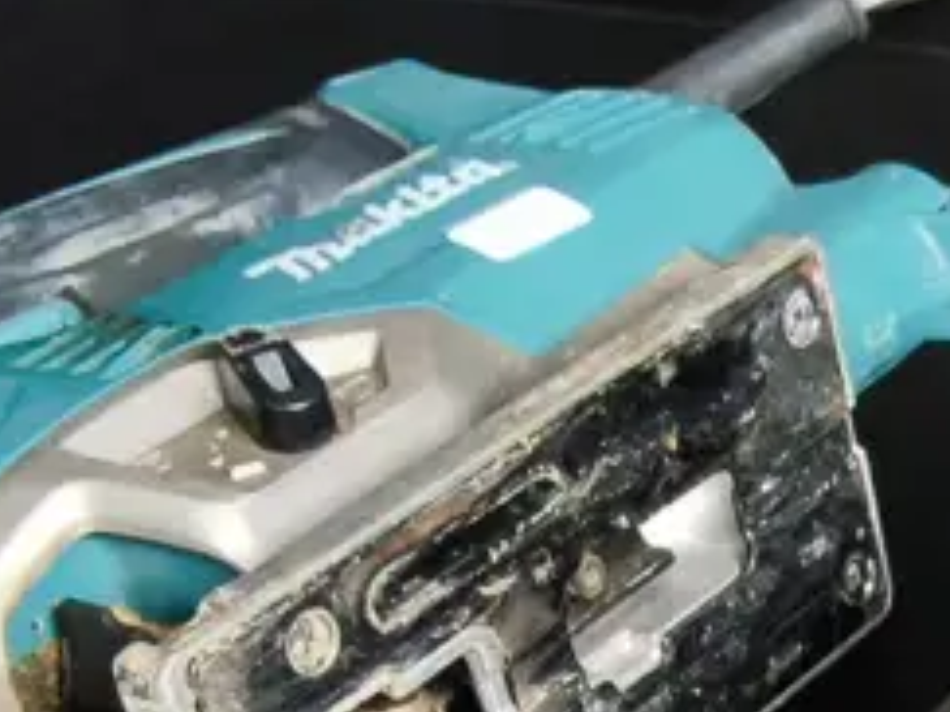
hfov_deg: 15.6
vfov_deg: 12.4
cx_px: 1533
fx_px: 3127
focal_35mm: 114
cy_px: 1013
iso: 125
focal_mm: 2.87
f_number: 2
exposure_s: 1/120
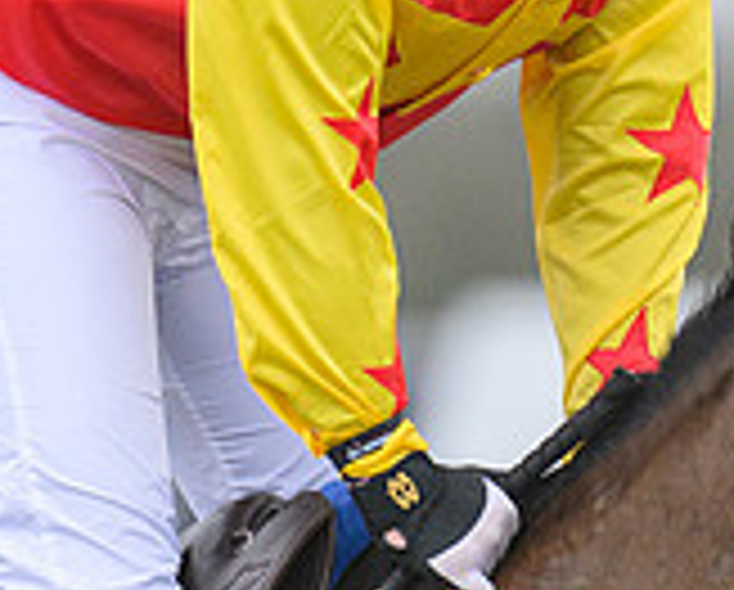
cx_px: 844
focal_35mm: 1419
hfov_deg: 1.4
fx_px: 30881
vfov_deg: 1.1
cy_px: 181
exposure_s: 1/1250
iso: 1250
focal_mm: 300
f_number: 5
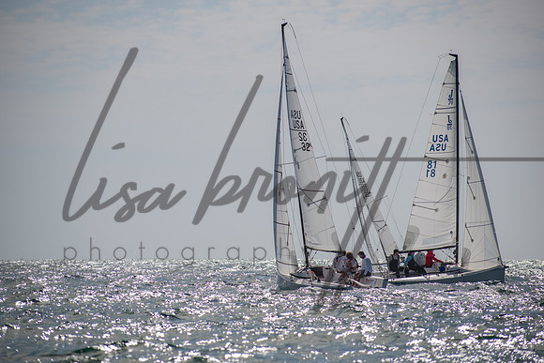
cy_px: 182
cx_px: 272
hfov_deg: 7.9
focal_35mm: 261
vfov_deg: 5.3
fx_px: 3943
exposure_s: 1/1250
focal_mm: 165
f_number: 6.3
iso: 200
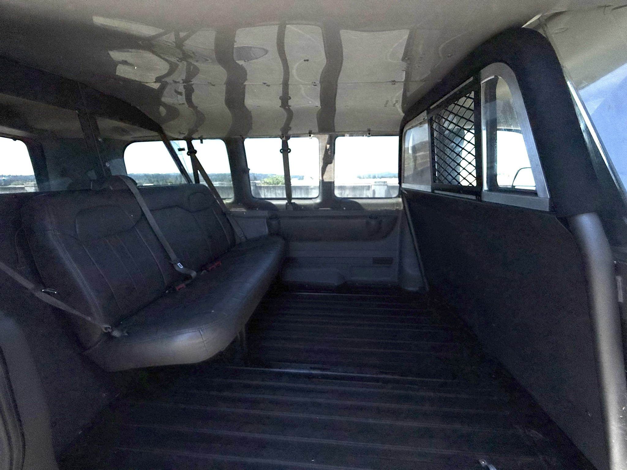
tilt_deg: -12.5
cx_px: 314
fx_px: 254
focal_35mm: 14
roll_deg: -0.4
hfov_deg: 102.1
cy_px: 235
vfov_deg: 85.7
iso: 50
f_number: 2.2
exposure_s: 1/2024
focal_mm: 2.22
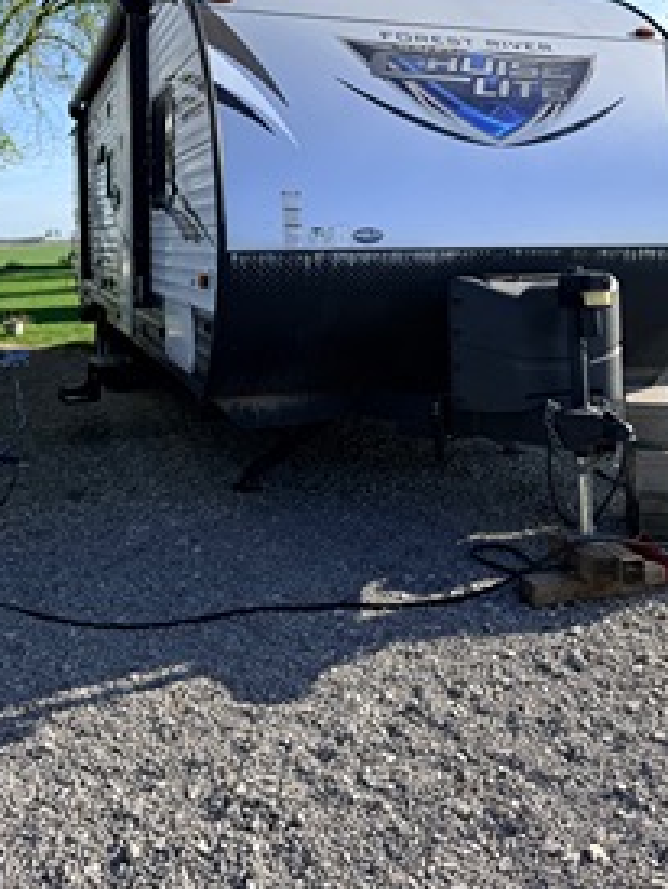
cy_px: 247
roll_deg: +1.4
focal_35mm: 35
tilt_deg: +0.7
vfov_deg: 50.9
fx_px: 899
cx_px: 360
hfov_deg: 40.7
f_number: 1.78
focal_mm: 6.76
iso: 80
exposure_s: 1/3279
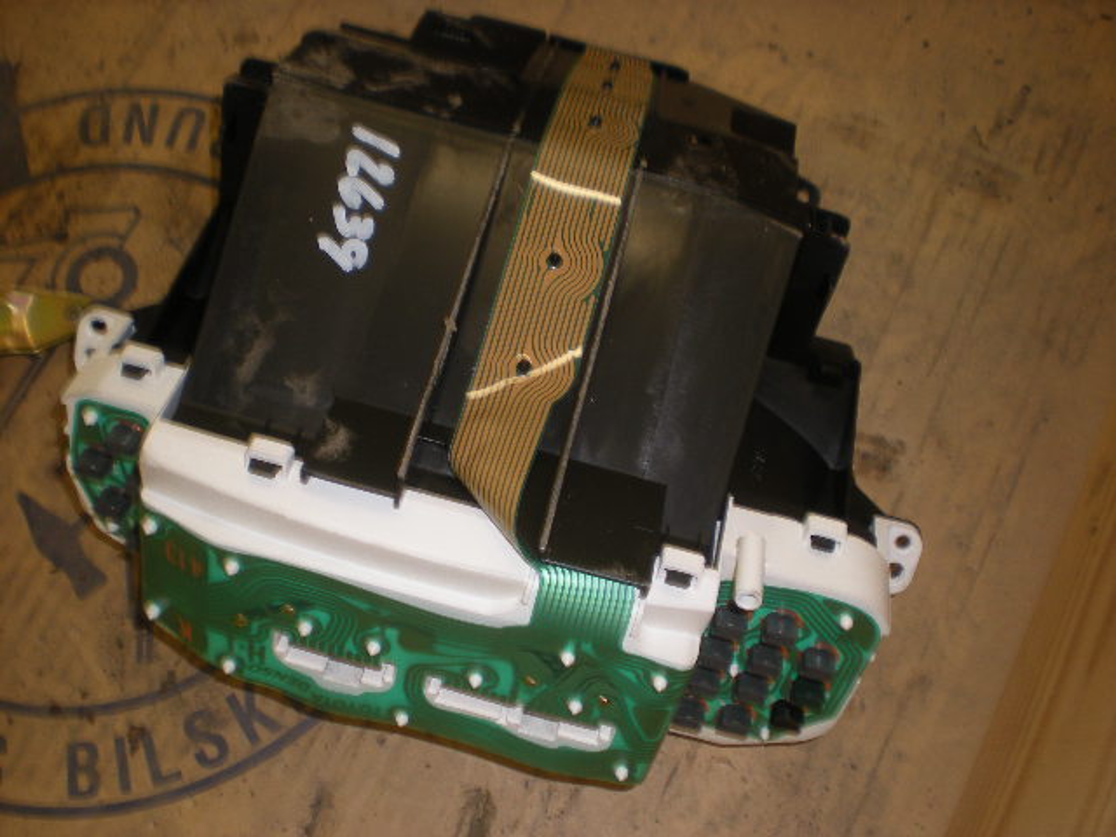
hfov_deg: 49.0
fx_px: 1225
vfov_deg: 37.7
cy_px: 418
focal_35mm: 38
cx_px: 558
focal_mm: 6.3
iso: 64
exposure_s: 1/30
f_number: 3.1
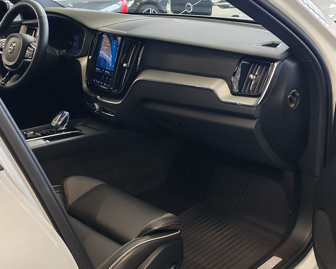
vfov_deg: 32.6
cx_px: 200
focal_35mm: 46
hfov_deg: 40.2
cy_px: 172
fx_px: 457
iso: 358
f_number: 1.9
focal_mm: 6.12
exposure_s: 1/100
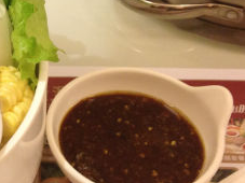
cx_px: -39
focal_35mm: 108
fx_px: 764
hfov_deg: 17.5
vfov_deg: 13.6
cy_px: 20
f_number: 2.4
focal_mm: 4.28
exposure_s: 1/20
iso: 125
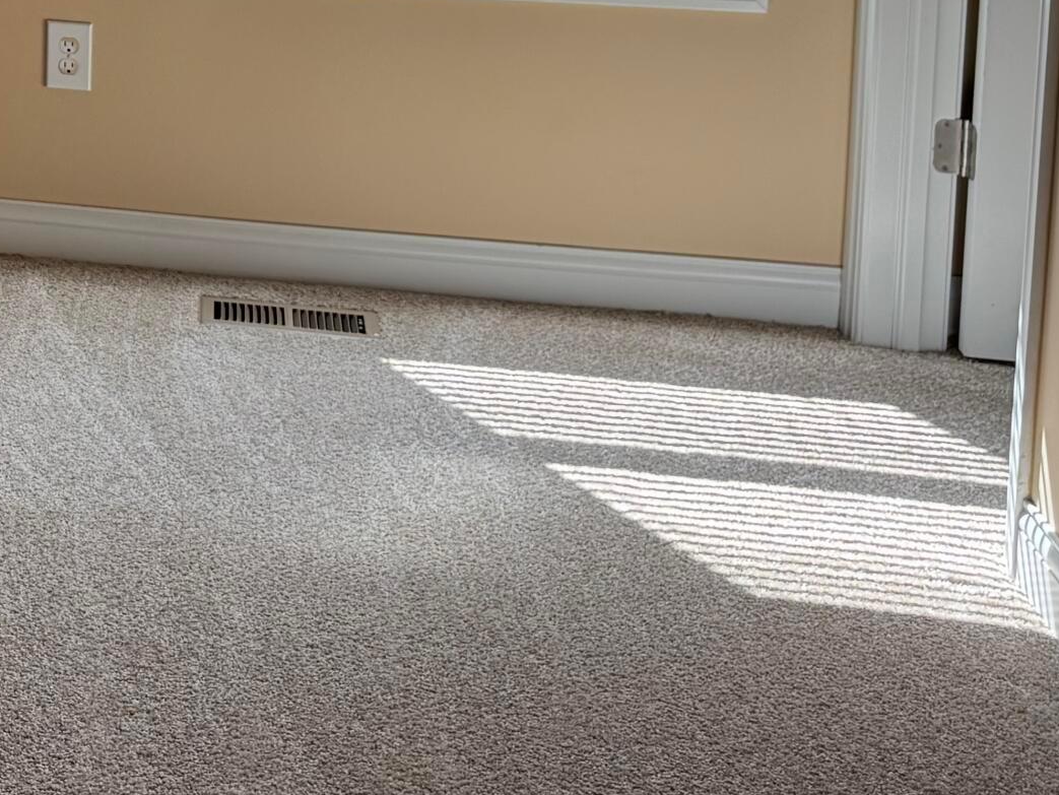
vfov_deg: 19.5
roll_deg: +0.4
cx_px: -370
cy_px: -263
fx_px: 2112
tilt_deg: -6.2
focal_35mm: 69
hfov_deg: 24.2
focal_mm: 6.76
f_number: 1.78
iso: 200
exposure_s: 1/120
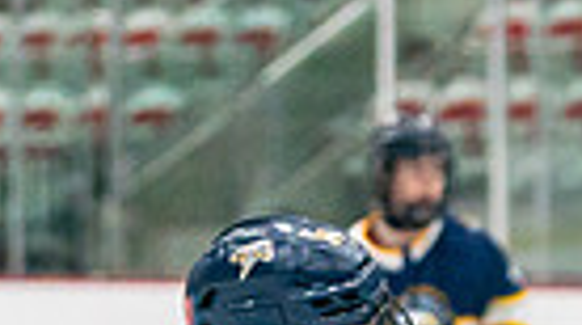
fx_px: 7439
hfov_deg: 4.5
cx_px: 705
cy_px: 867
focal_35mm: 483
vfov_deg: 2.5
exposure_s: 1/1250
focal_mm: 88
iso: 3200
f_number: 2.8
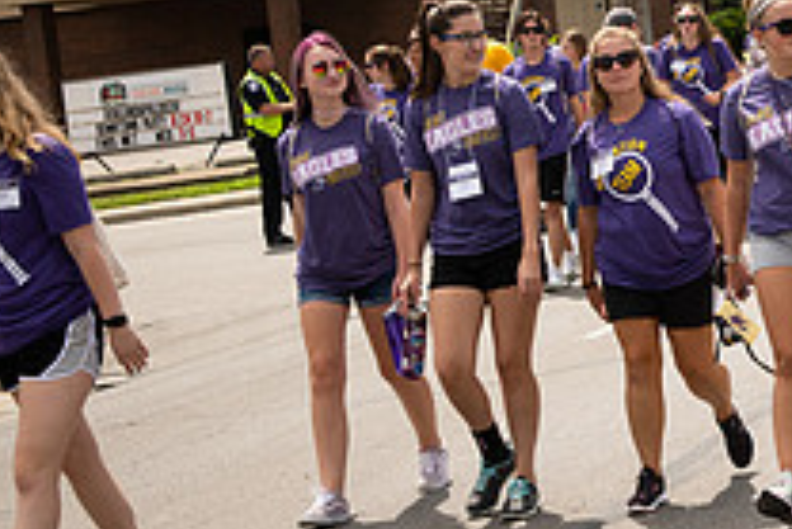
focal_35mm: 117
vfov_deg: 11.7
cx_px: 830
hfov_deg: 17.0
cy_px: 139
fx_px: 2576
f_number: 5.6
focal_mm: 42
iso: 250
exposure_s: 1/800
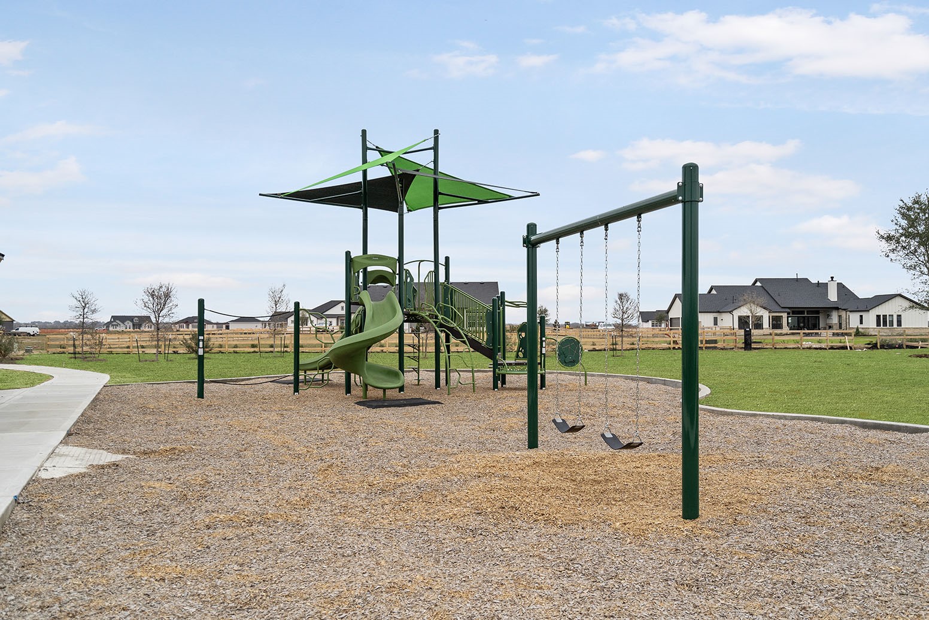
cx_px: 464
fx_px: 748
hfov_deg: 63.7
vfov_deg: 45.0
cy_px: 310
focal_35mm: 29
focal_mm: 29
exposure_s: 1/2500
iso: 500
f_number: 4.5
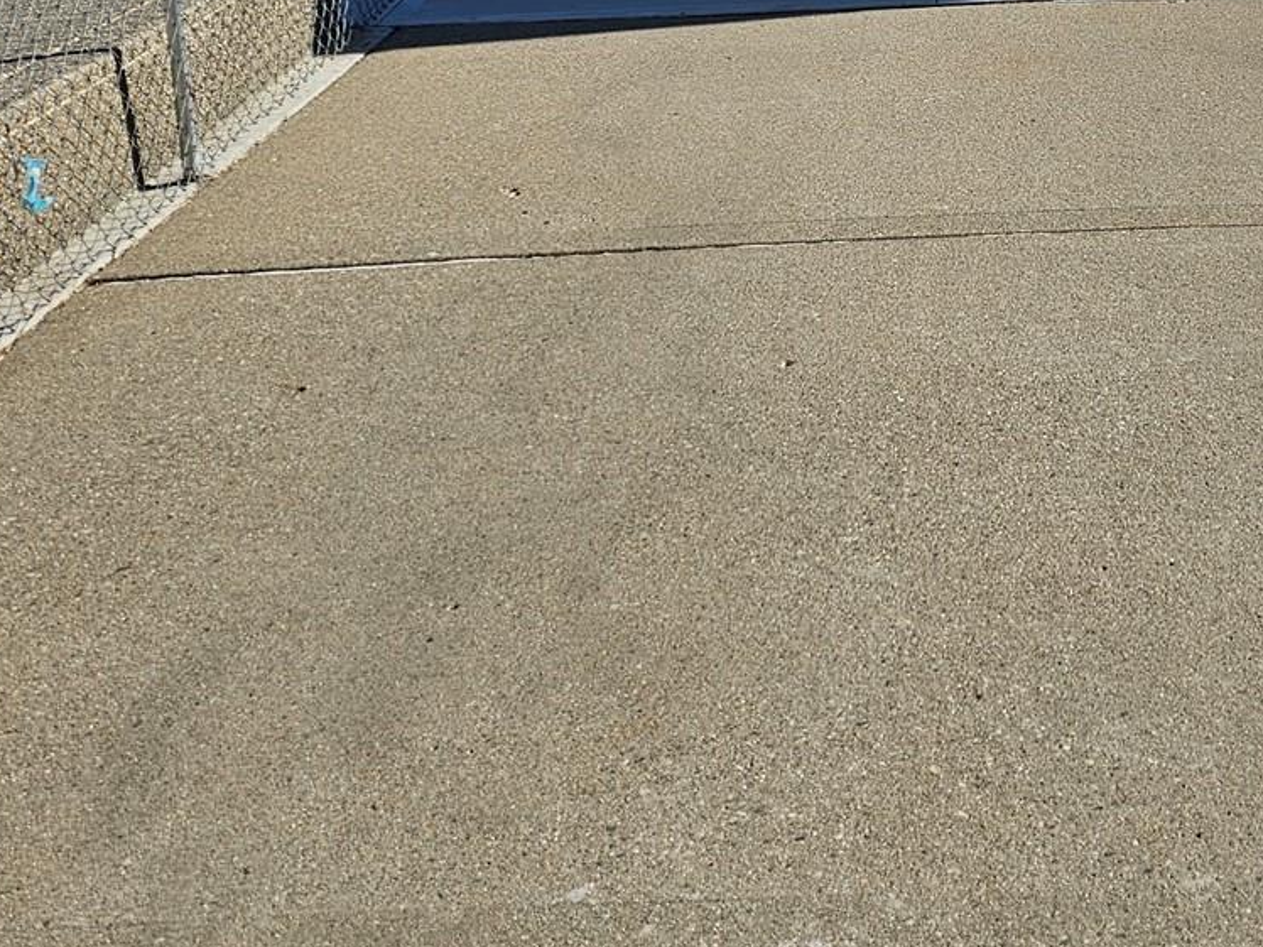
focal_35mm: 63
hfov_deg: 29.8
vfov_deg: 22.0
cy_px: -96
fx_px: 2299
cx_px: 1057
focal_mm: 6.3
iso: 10
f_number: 1.7
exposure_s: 1/947
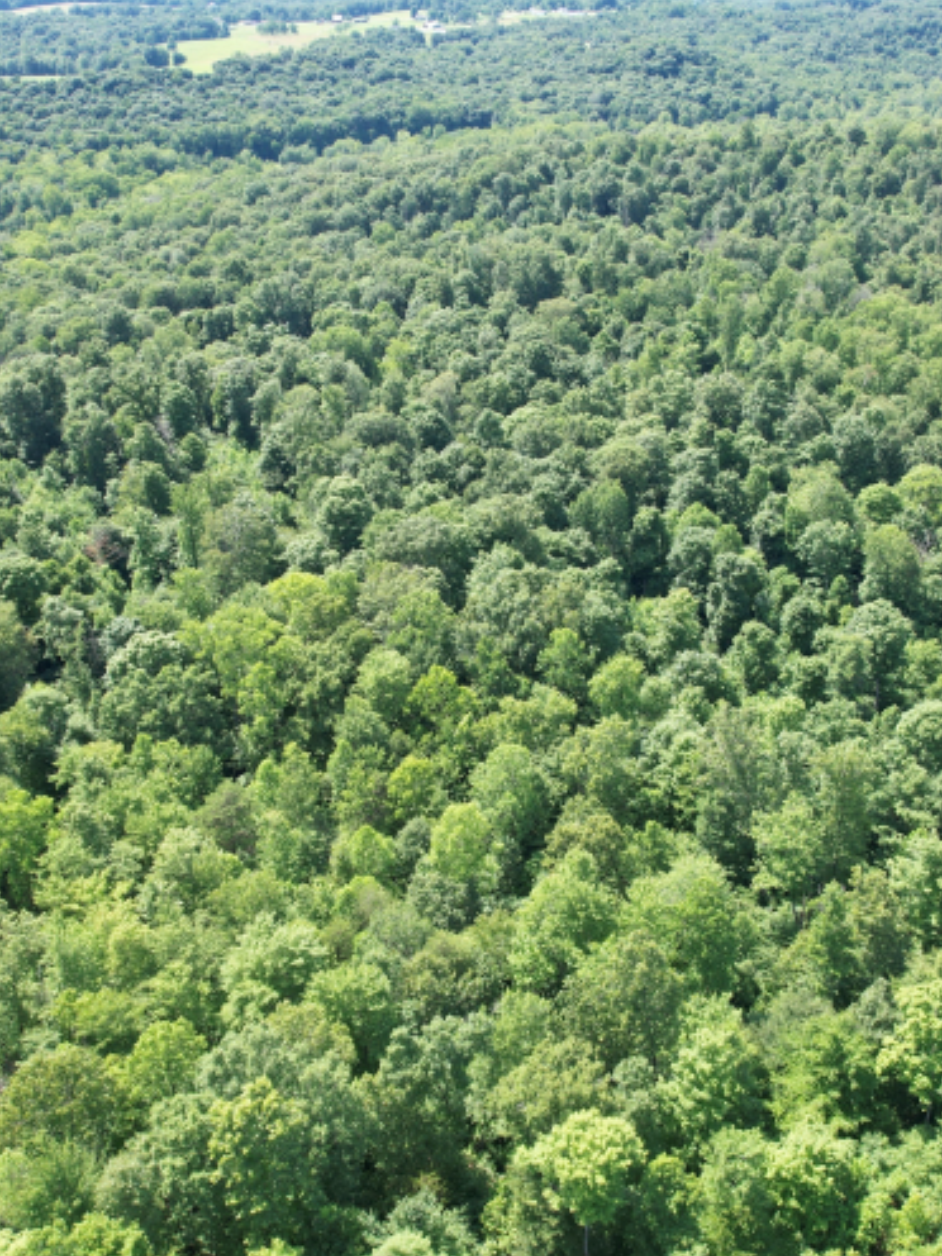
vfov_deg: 56.8
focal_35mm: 32
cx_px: 532
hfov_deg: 44.1
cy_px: 625
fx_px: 1161
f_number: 2.8
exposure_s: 1/400
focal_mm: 8.38
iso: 110
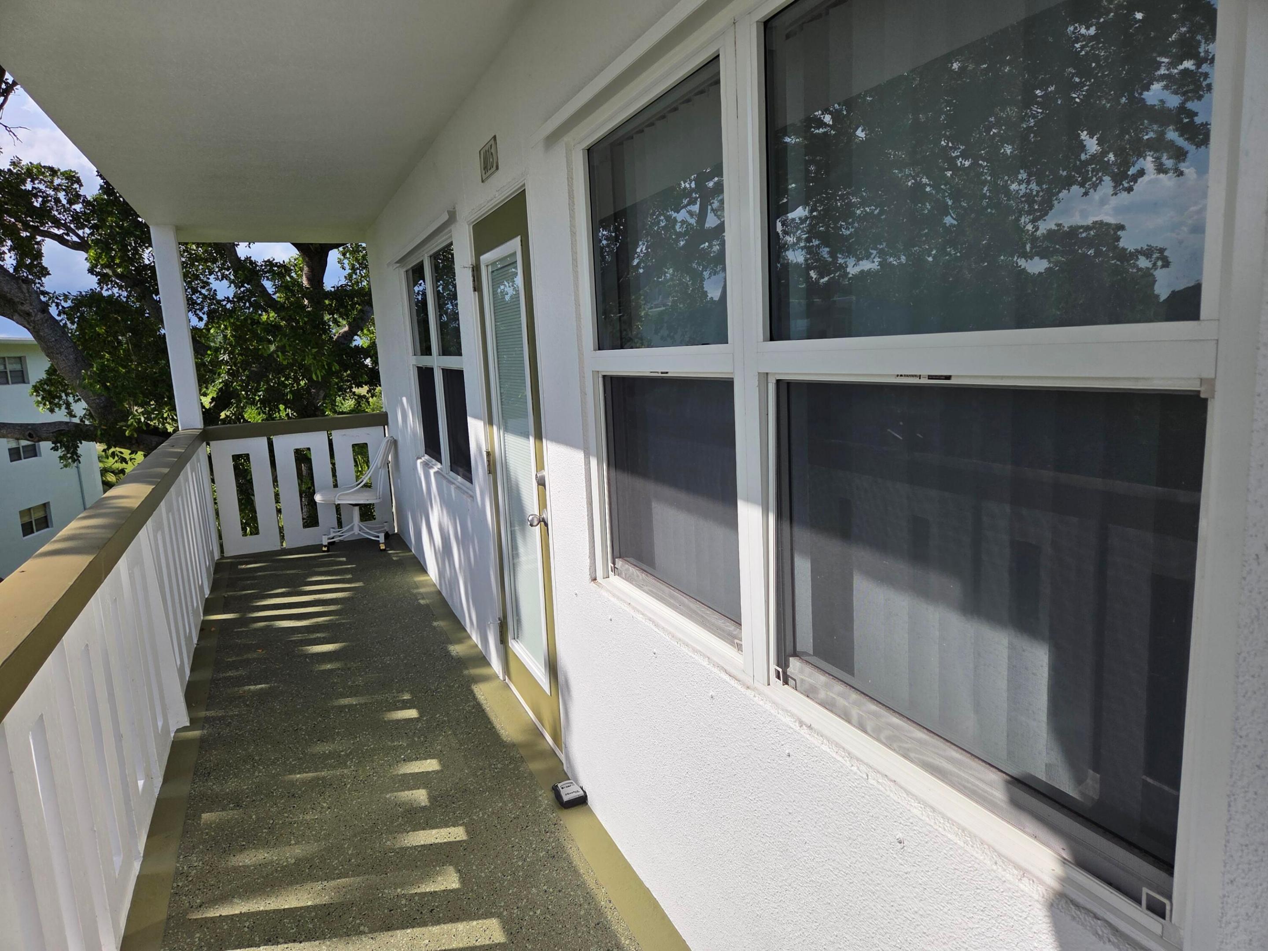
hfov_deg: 73.9
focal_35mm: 23
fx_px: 843
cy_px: 476
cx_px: 634
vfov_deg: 58.9
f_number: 1.8
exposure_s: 1/6618
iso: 80
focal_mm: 5.4
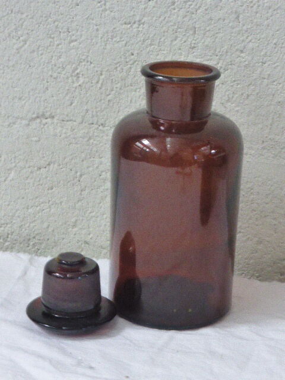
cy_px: 190
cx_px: 142
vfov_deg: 17.7
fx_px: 1219
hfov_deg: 13.3
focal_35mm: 111
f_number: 5.3
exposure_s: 1/30
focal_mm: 18.2
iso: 1600
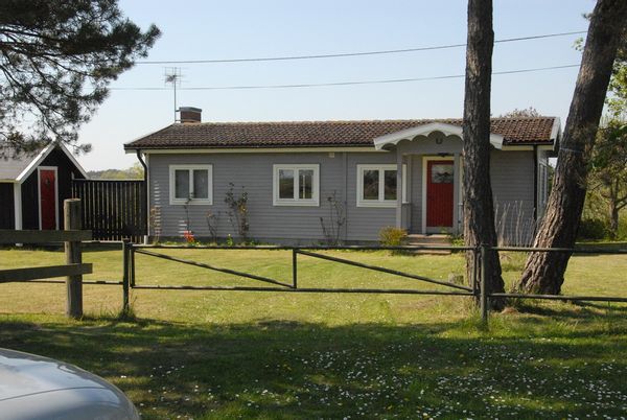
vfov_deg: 28.2
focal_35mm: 48
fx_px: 837
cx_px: 314
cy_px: 210
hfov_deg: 41.1
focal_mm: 32
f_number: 14
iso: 1250
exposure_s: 1/750
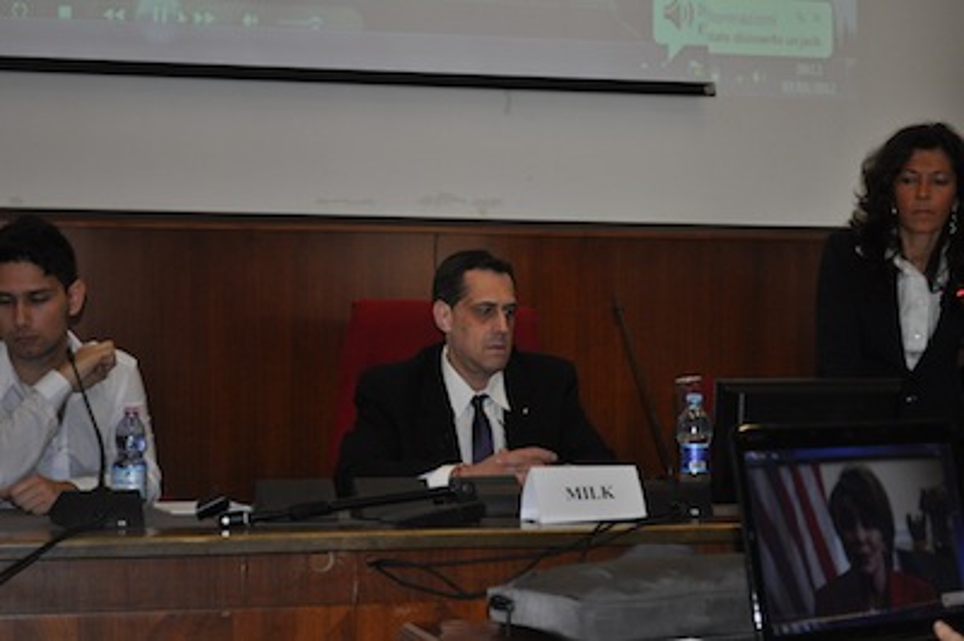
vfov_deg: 16.5
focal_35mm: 82
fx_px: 2207
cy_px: 320
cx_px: 482
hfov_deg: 24.6
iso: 800
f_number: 5.6
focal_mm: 55
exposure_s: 1/60
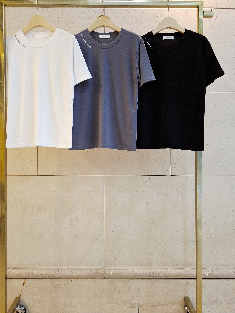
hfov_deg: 49.7
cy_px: 149
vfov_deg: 63.4
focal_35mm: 28
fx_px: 253
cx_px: 107
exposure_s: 1/120
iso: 250
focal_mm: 5.23
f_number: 1.8
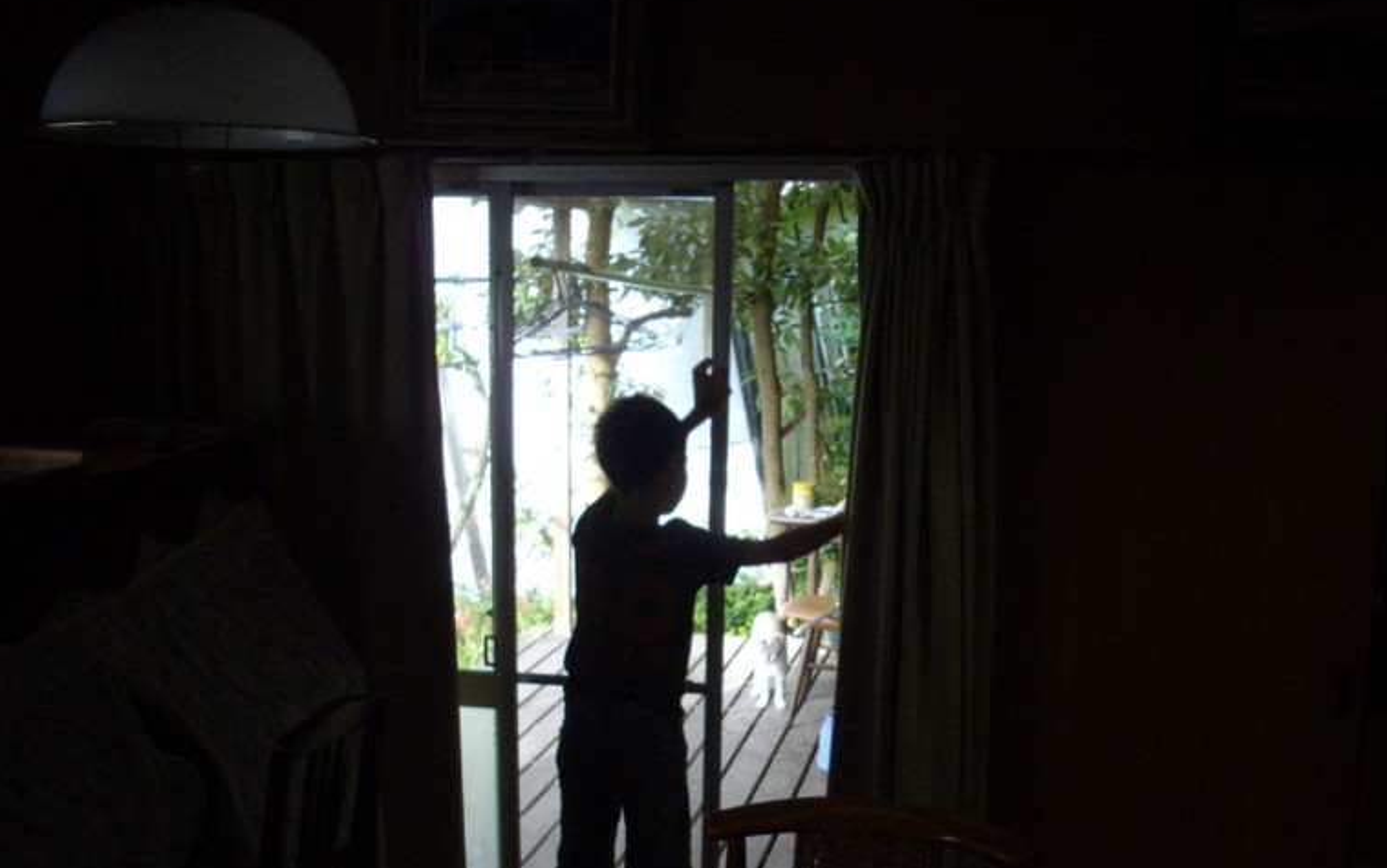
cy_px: 557
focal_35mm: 44
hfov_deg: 45.2
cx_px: 743
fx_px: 1663
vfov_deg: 29.1
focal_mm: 6.2
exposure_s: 1/80
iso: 160
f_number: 2.8
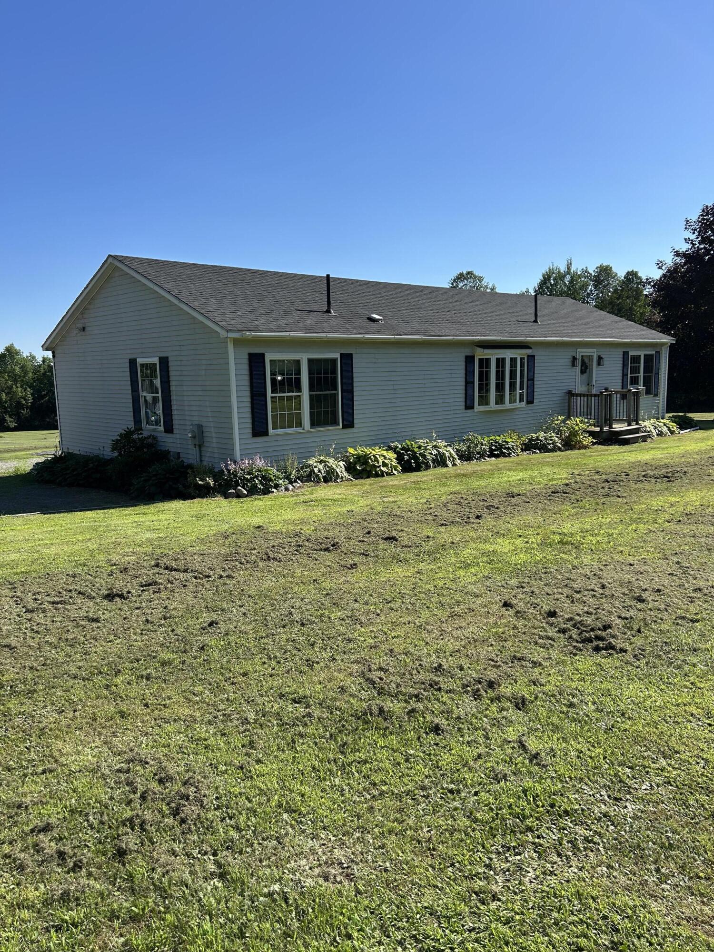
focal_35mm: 26
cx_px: 357
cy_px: 476
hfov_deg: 53.1
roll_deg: +1.2
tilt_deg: -9.3
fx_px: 715
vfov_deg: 67.3
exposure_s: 1/3704
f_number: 1.5
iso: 50
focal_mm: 5.7
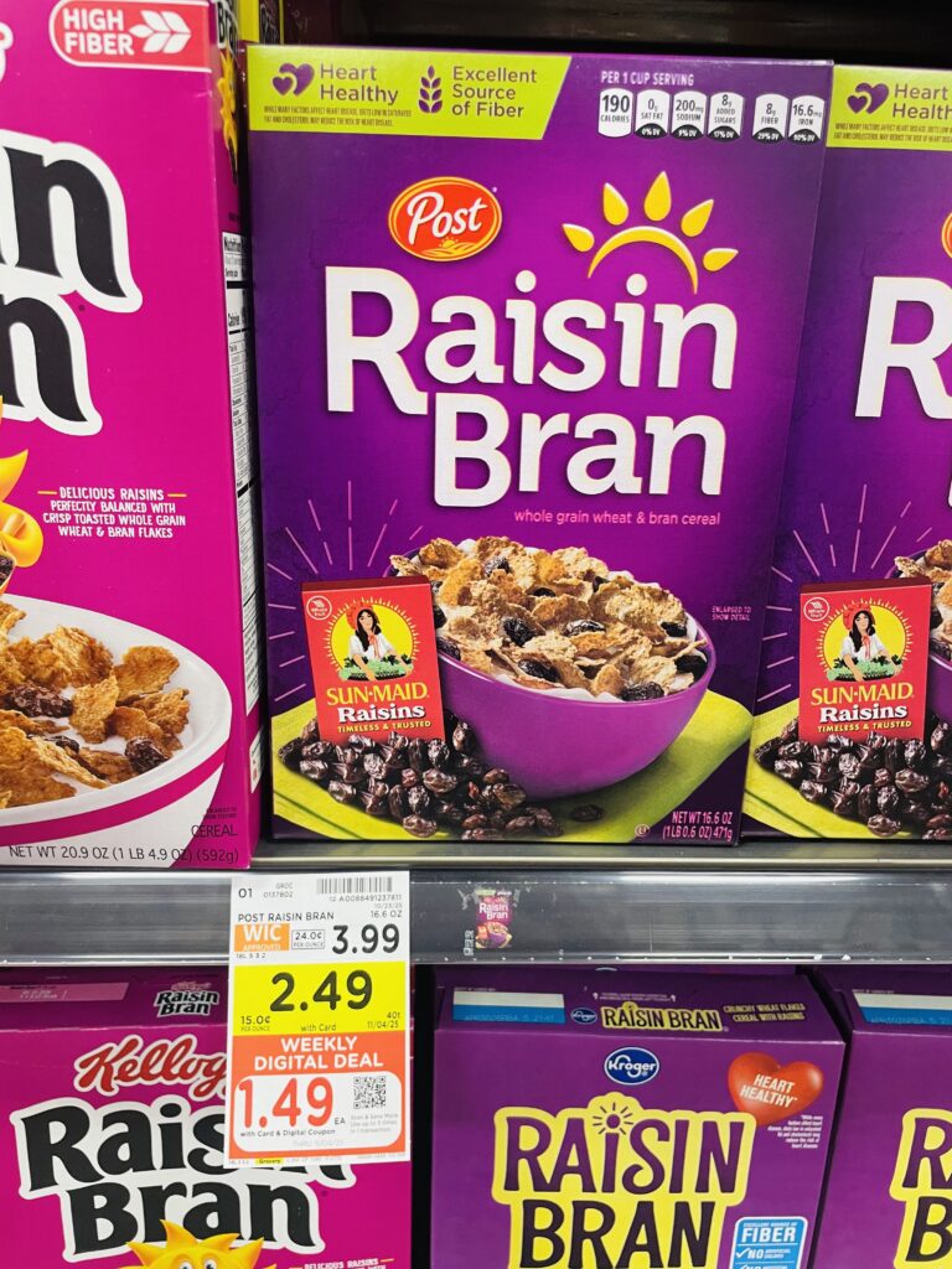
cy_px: 634
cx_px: 476
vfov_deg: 67.3
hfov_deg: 53.1
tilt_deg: -20.1
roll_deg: -0.9
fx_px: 953
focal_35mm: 26
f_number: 1.6
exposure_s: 1/60
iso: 125
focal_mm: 4.2
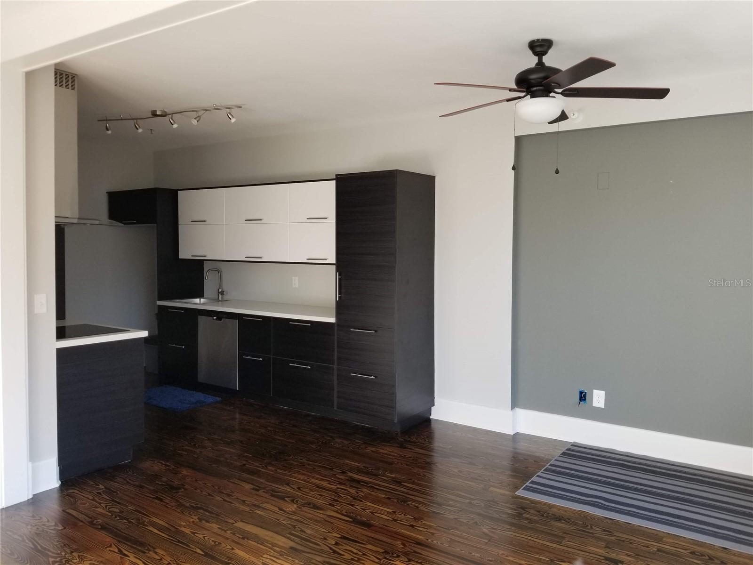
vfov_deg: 53.1
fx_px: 566
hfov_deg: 67.3
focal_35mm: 26
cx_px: 376
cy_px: 282
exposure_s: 1/127
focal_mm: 4.25
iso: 50
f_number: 1.7
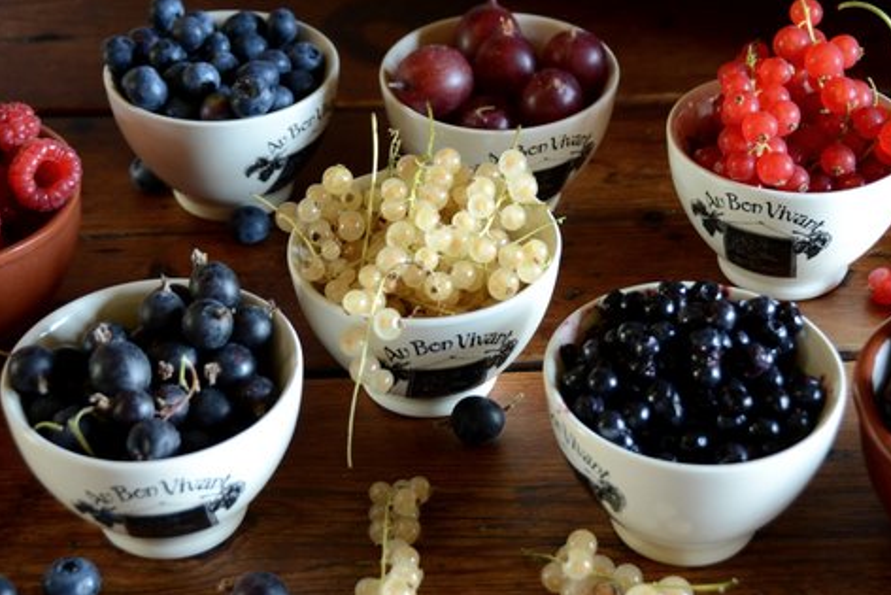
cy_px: 273
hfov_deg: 33.9
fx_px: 1461
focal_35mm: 59
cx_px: 479
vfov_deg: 23.0
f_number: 4
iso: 125
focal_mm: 32
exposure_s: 1/3
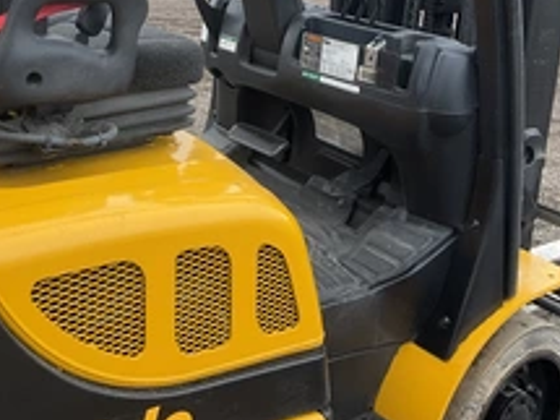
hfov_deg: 35.1
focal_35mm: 54
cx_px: 177
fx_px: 873
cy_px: 63
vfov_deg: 26.3
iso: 25
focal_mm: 3
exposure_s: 1/338
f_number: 1.8
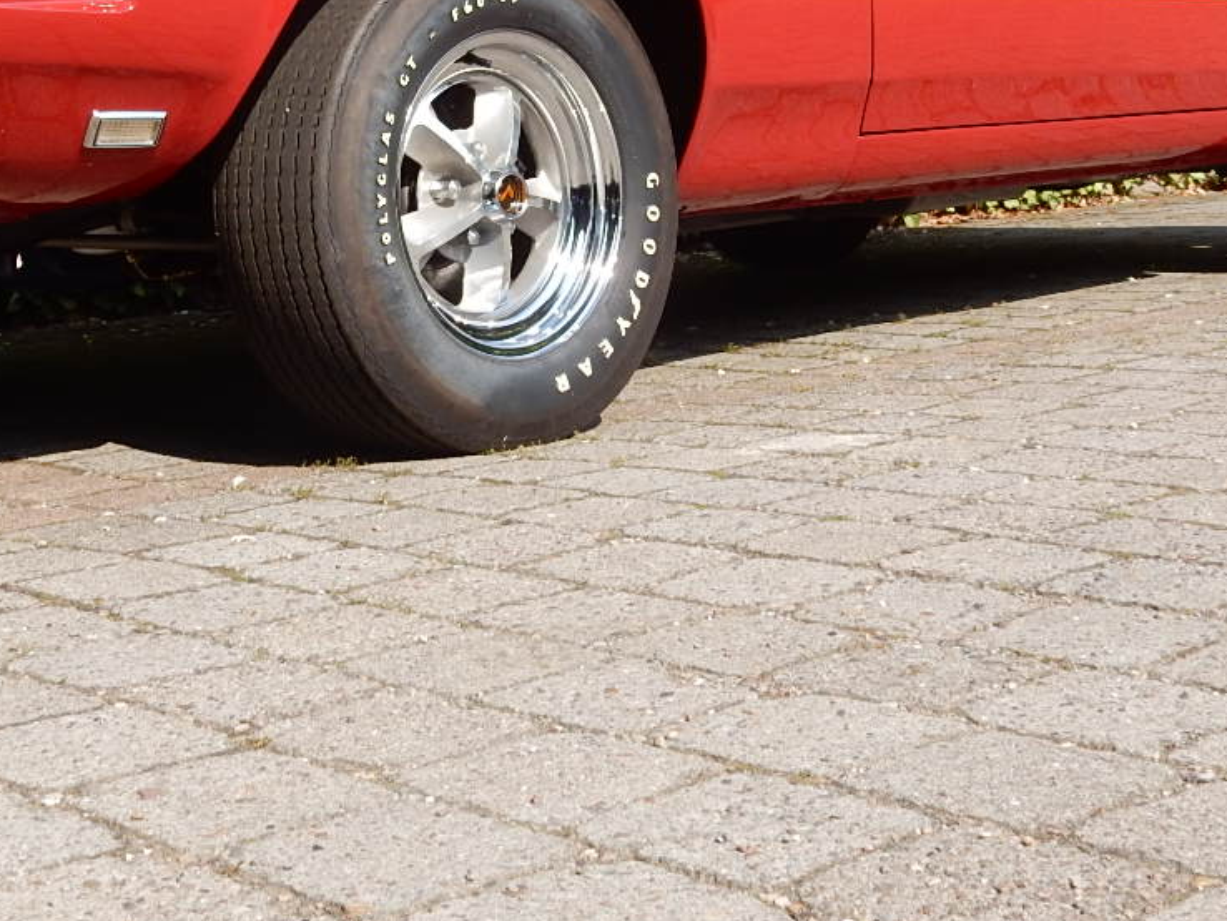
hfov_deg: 29.7
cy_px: 143
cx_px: 467
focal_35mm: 65
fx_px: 2305
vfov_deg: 22.2
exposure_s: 1/640
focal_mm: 5.4
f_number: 4
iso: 125
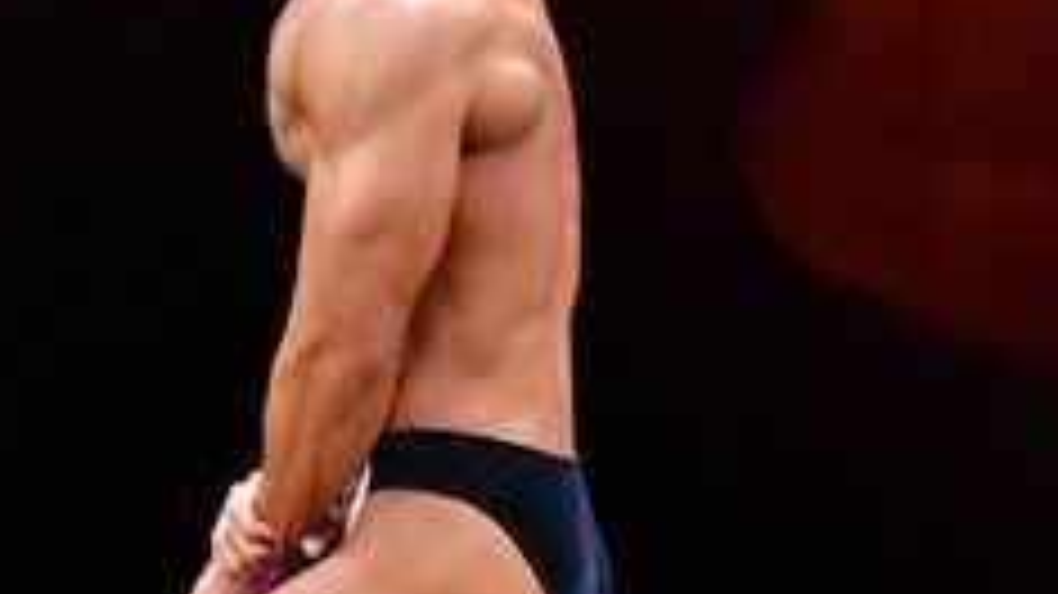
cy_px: 459
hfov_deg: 2.6
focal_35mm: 829
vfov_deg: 1.5
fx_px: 23249
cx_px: 538
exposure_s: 1/400
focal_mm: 160
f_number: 5.6
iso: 4000
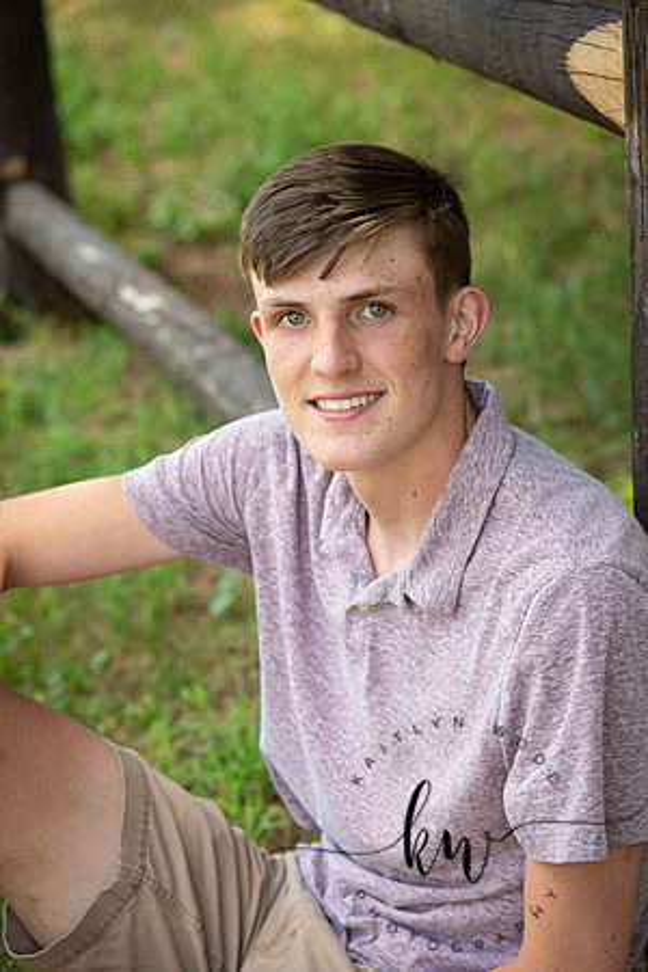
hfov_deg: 10.5
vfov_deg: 15.8
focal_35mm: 130
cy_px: 486
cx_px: 324
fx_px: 3510
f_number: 5.6
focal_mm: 130
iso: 400
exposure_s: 1/200
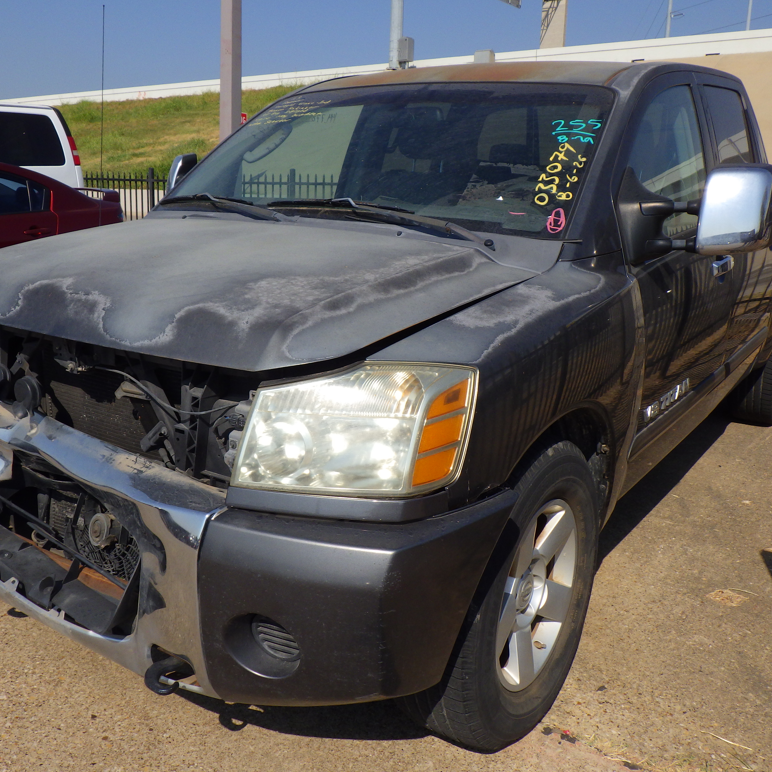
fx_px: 858
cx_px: 337
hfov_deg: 48.3
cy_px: 394
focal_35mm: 34
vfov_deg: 48.4
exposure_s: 1/1500
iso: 125
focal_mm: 5
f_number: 4.2
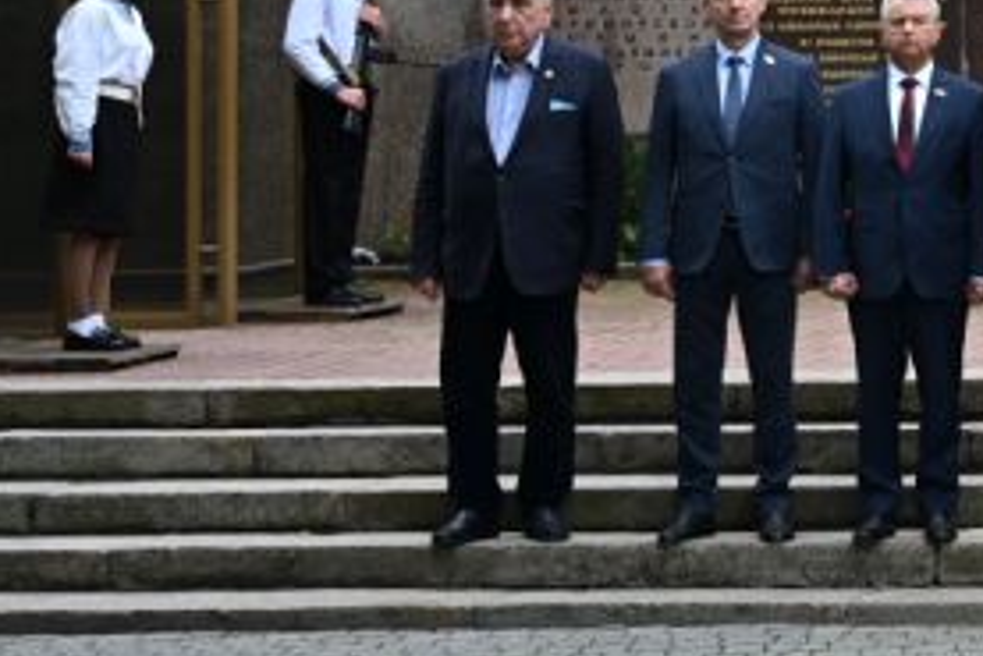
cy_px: 2
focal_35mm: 113
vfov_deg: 12.0
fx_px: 3083
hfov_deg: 16.0
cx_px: 1629
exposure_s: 1/250
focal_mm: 30.5
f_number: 5.6
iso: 220
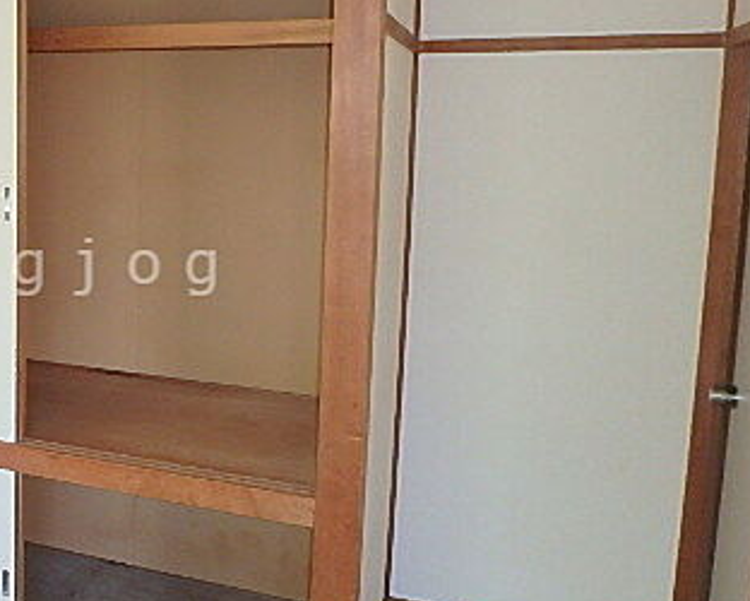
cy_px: 267
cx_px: 65
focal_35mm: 42
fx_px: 933
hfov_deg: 40.3
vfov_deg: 35.7
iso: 400
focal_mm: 3.7
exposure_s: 1/30
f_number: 3.5
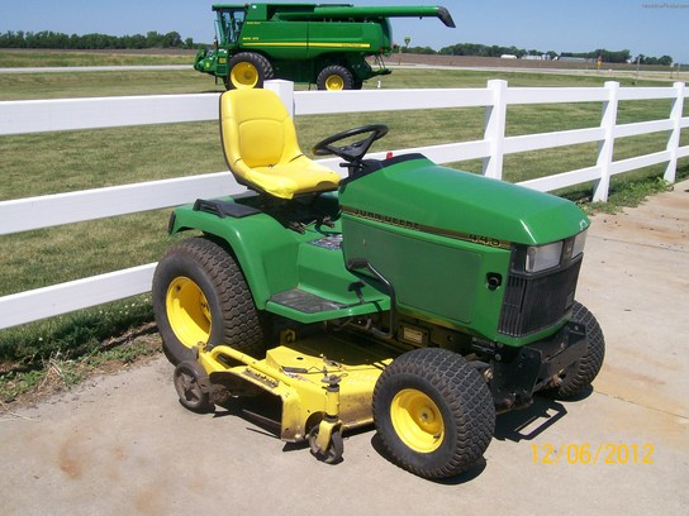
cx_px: 344
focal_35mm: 36
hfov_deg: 51.4
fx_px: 717
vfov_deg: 39.7
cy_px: 258
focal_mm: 6
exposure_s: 1/735
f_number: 4.8
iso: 80
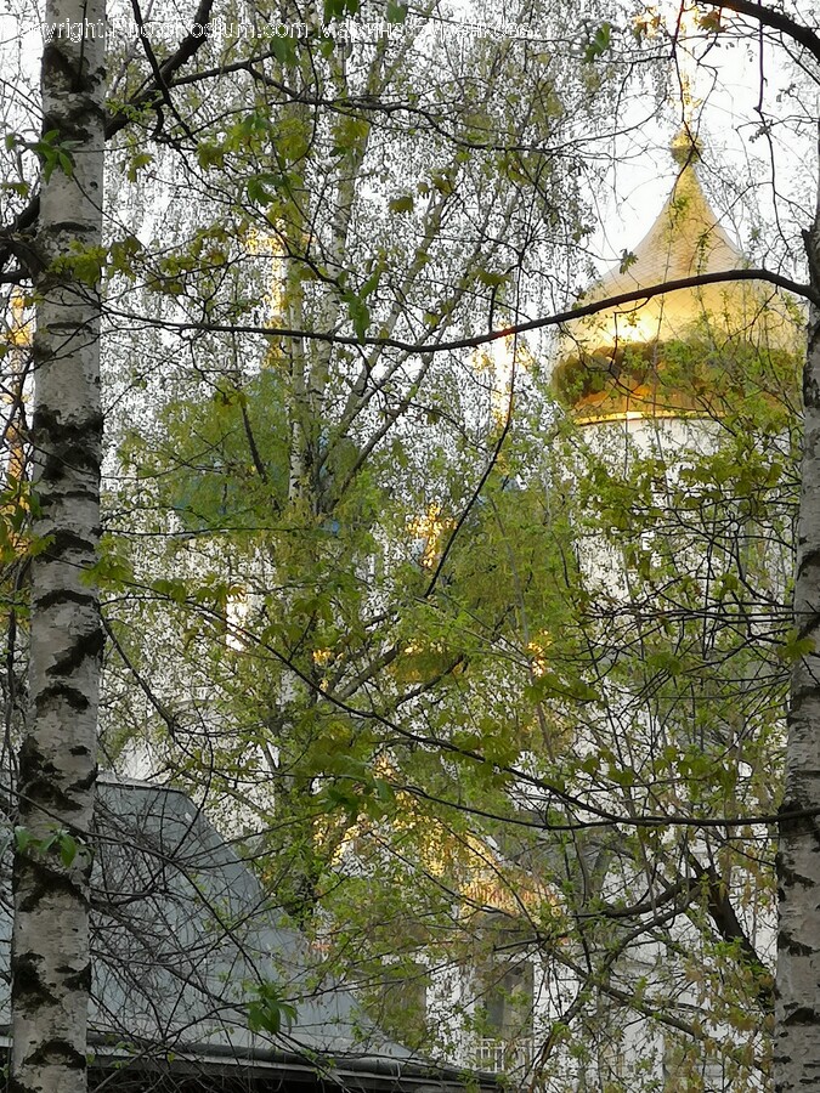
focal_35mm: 180
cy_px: 546
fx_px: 5685
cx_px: 410
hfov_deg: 8.2
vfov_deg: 11.0
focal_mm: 7.48
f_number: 2.4
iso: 50
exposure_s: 1/150
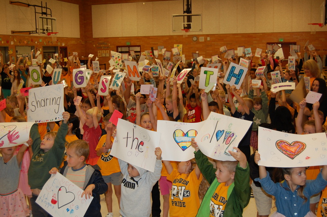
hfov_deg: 43.6
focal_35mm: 45
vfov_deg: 29.8
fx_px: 408
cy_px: 108
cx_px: 164
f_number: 4.2
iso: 400
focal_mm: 30
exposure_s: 1/60
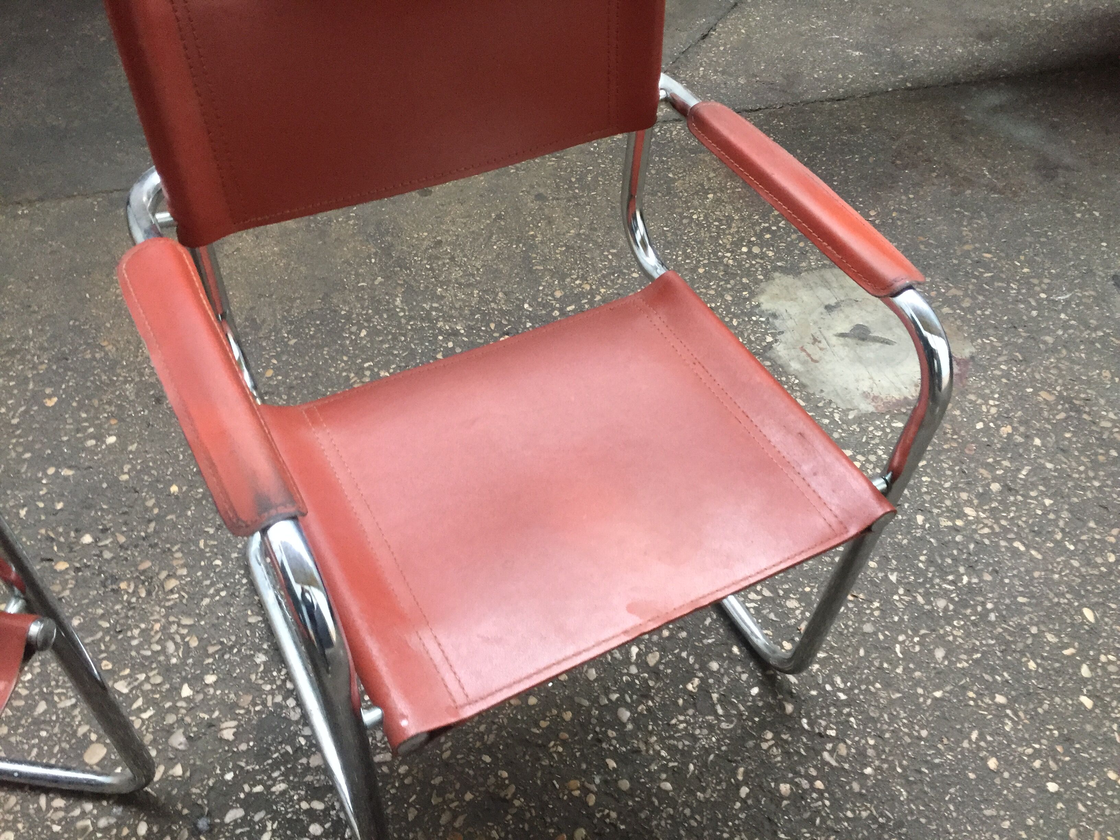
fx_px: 938
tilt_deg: -50.1
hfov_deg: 61.7
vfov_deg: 48.2
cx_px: 560
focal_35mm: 29
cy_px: 420
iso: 250
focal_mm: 4.15
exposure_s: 1/33
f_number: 2.2
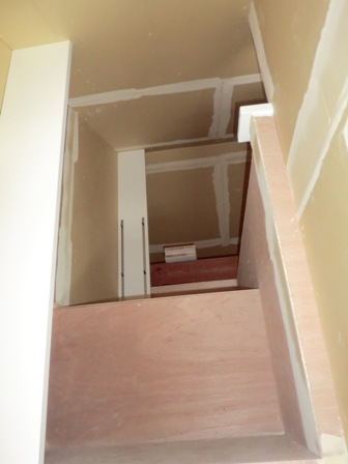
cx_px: 174
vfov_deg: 67.3
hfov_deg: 53.1
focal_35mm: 26
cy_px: 232
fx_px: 349
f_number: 2.8
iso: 400
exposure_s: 1/60
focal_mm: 4.7
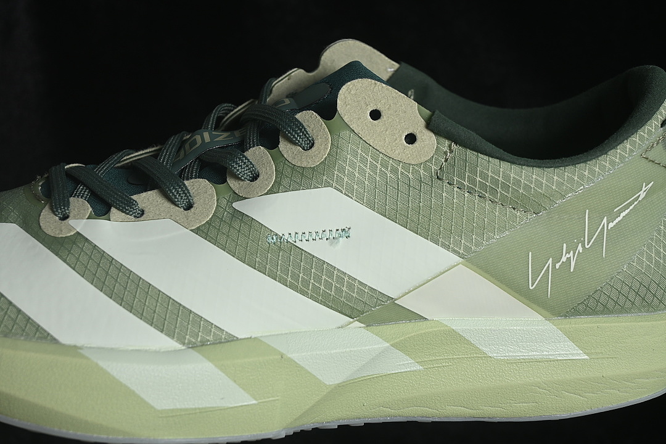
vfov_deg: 18.2
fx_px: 1387
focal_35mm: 75
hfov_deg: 27.0
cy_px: 222
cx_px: 333
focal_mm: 50
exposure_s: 1/80
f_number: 7.1
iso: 160
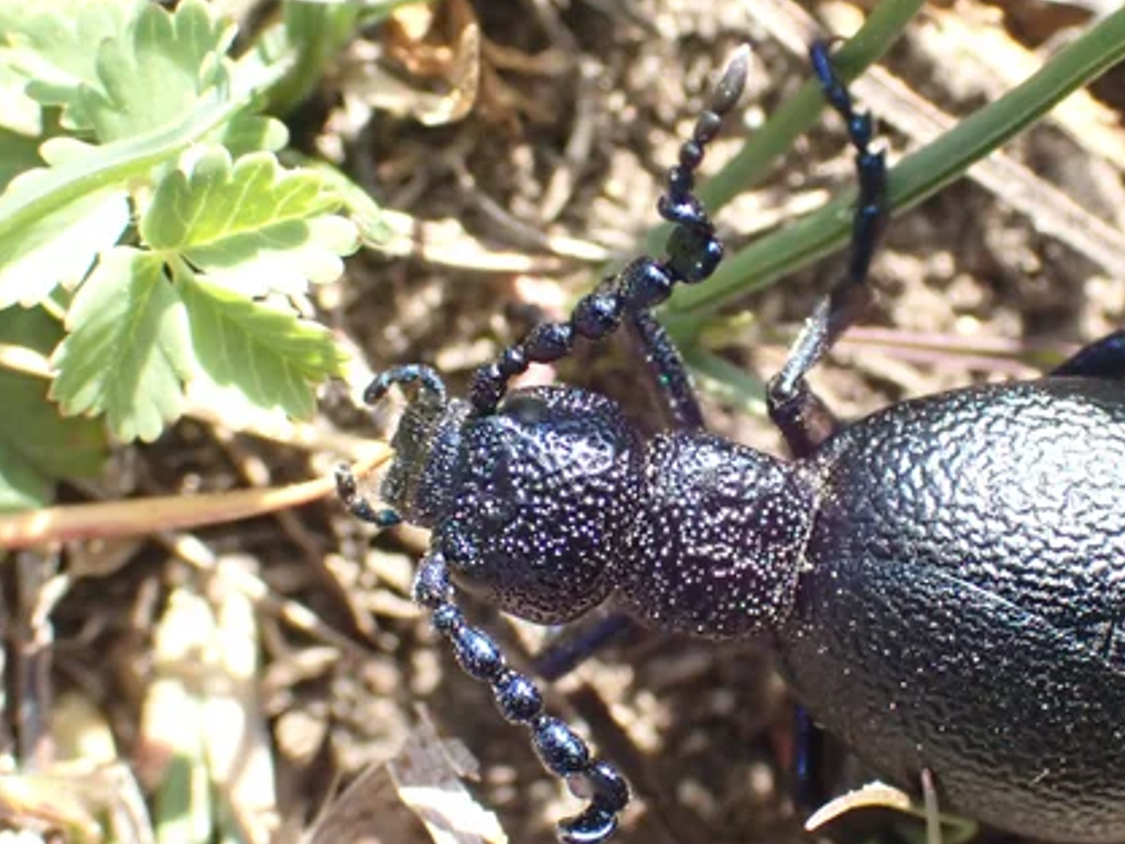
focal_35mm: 109
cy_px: 488
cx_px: 734
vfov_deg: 13.6
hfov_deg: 18.0
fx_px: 3543
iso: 500
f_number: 5.6
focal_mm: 12.73
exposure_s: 1/250
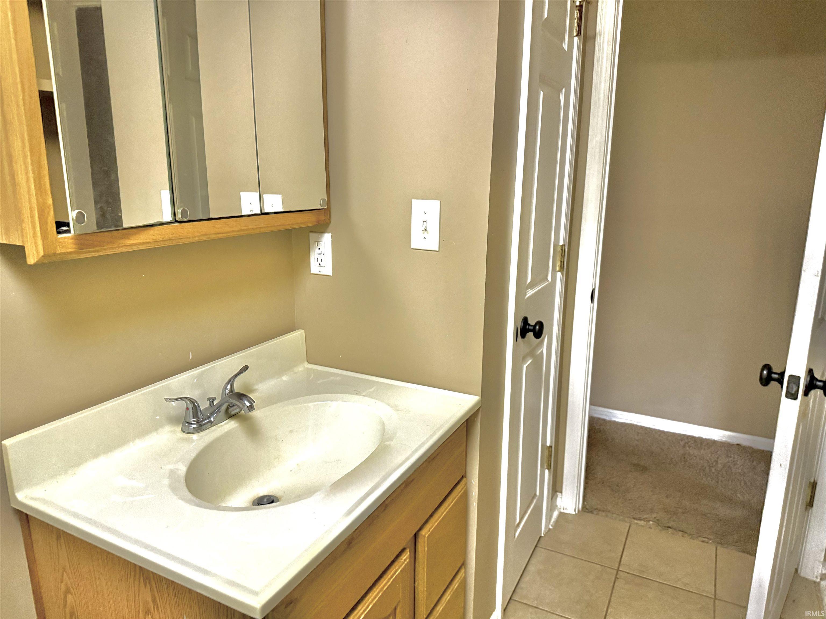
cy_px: 310
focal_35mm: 24
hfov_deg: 71.6
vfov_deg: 56.8
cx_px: 413
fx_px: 573
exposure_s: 1/59
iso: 800
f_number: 1.78
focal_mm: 6.76
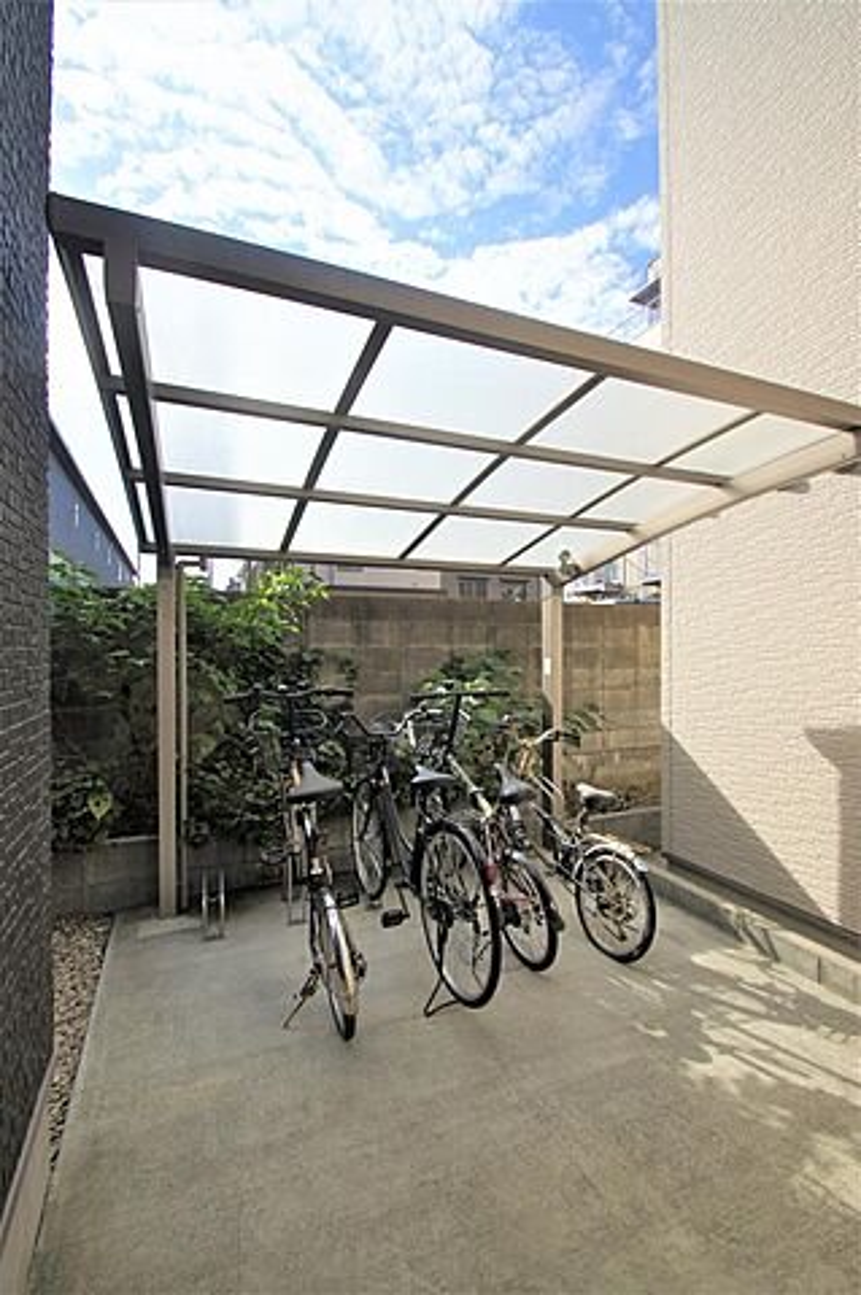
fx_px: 539
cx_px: 430
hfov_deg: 77.2
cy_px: 648
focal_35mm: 15
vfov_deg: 100.4
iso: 100
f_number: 7.1
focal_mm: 10
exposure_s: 1/250
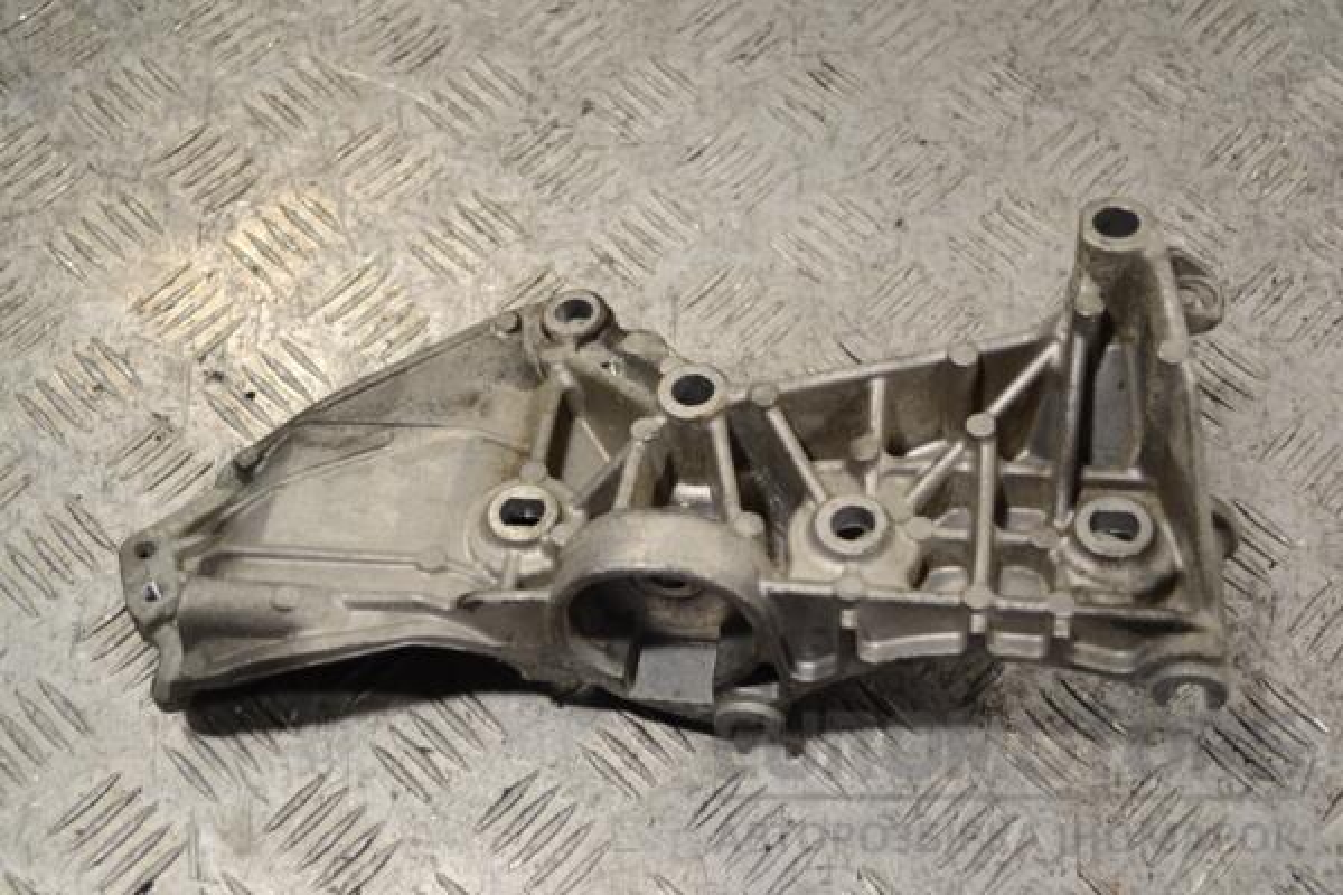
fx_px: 1791
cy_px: 448
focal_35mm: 48
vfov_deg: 28.1
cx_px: 672
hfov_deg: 41.1
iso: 100
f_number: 4.8
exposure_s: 1/30
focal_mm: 32
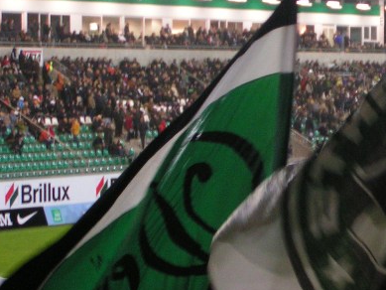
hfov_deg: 13.3
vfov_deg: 10.0
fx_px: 1651
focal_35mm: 148
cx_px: 315
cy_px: 108
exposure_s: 1/25
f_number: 3.2
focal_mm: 11
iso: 200
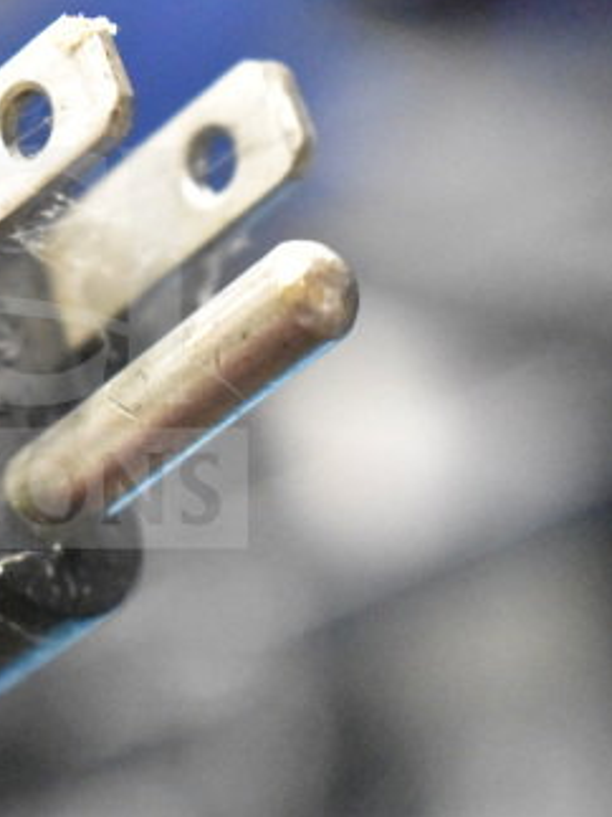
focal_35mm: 150
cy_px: 348
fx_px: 3536
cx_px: -38
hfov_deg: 9.8
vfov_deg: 13.2
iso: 20000
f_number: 5.6
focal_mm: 55
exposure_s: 1/100
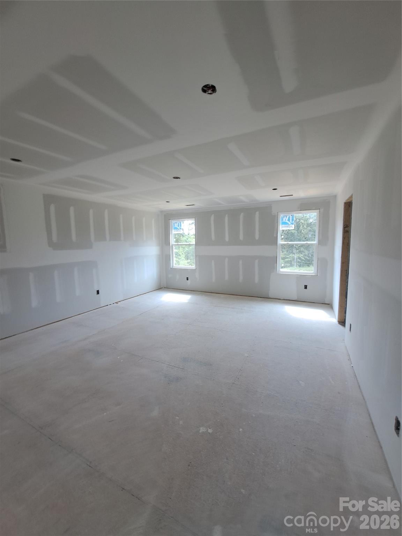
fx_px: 201
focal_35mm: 13
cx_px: 201
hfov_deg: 89.9
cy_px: 268
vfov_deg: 106.2
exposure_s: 1/60
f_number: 2.2
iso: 50
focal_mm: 1.74
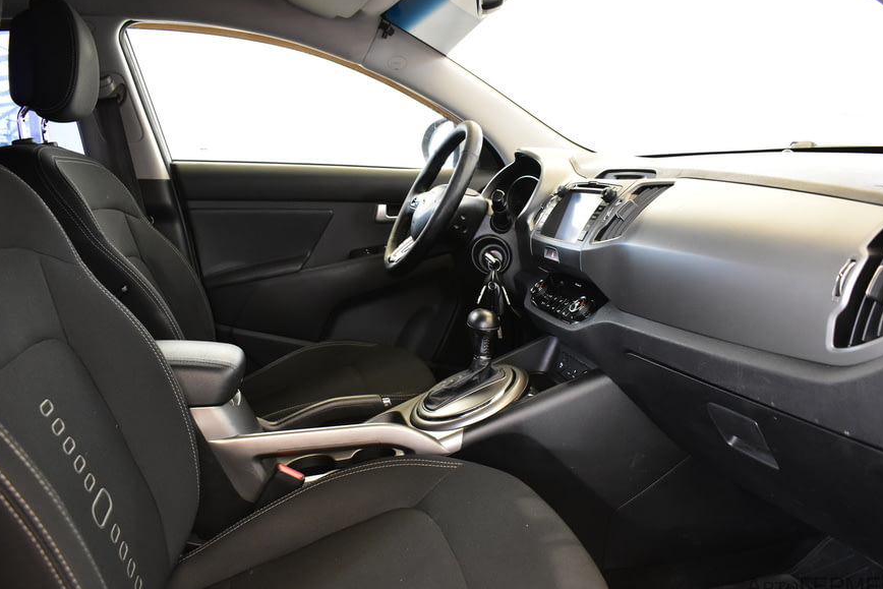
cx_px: 451
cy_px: 301
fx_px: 687
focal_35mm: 28
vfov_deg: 46.4
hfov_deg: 65.5
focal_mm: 18
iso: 2500
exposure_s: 1/160
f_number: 5
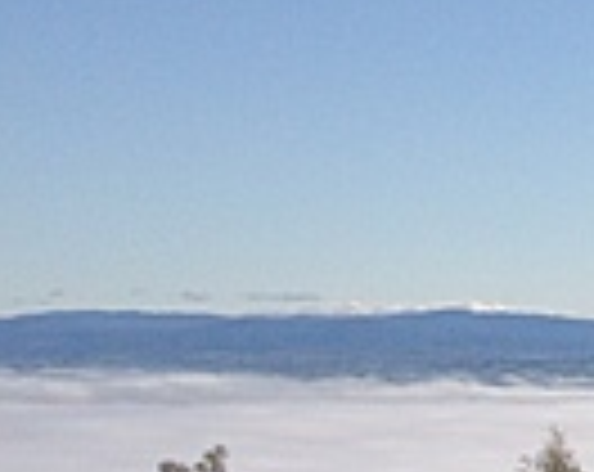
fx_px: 2666
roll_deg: -0.5
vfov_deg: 10.1
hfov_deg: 10.9
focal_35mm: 152
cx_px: 1386
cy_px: 344
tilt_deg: -0.8
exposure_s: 1/2262
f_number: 2.4
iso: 50
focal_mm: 4.12
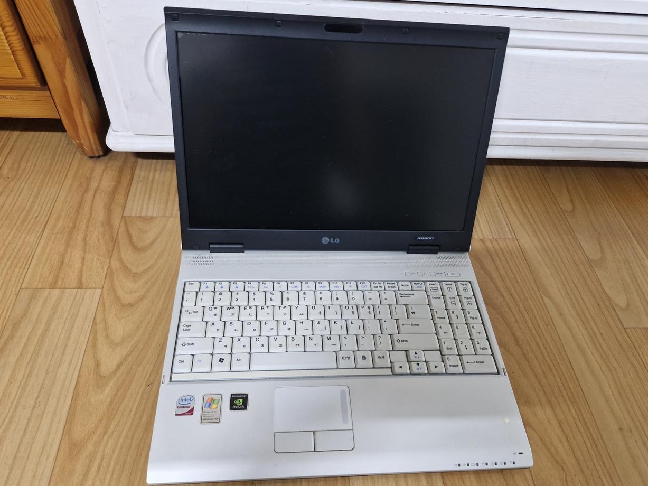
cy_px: 247
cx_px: 324
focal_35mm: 24
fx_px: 449
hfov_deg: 71.6
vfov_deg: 56.8
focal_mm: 5.54
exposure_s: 1/40
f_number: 1.8
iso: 640
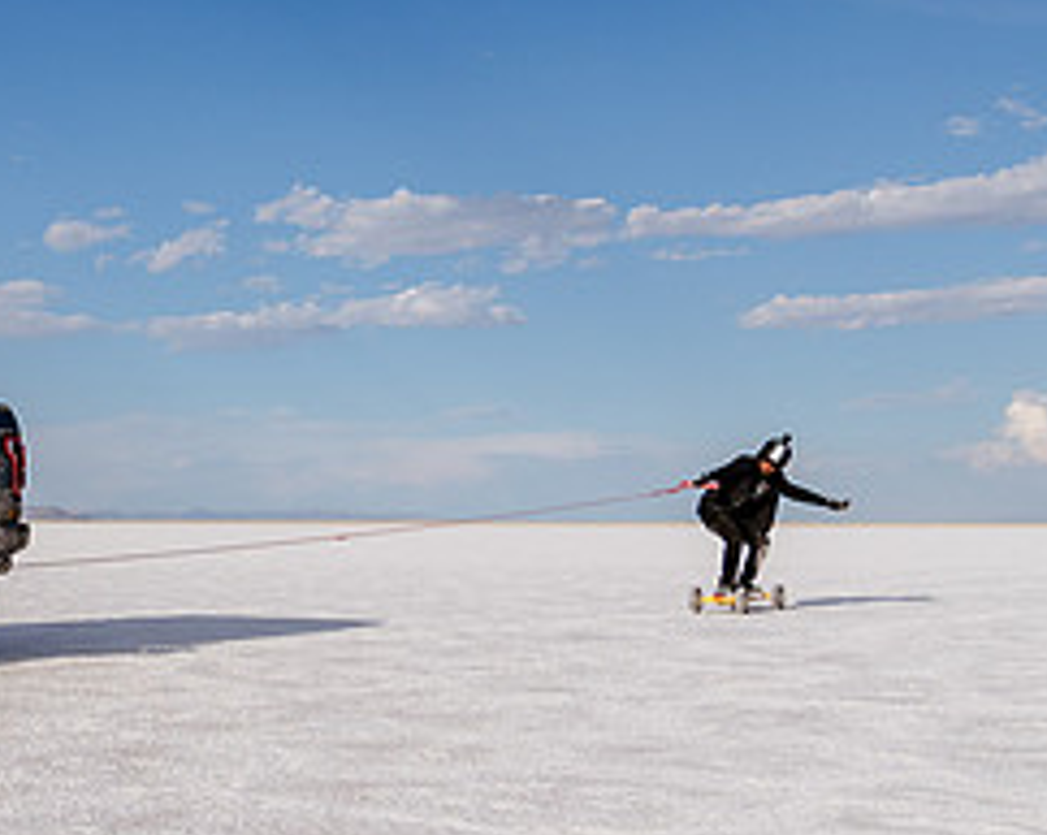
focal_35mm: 64
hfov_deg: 28.0
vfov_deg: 23.8
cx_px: 28
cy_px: 369
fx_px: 1981
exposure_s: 1/8000
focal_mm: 24
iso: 200
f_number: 4
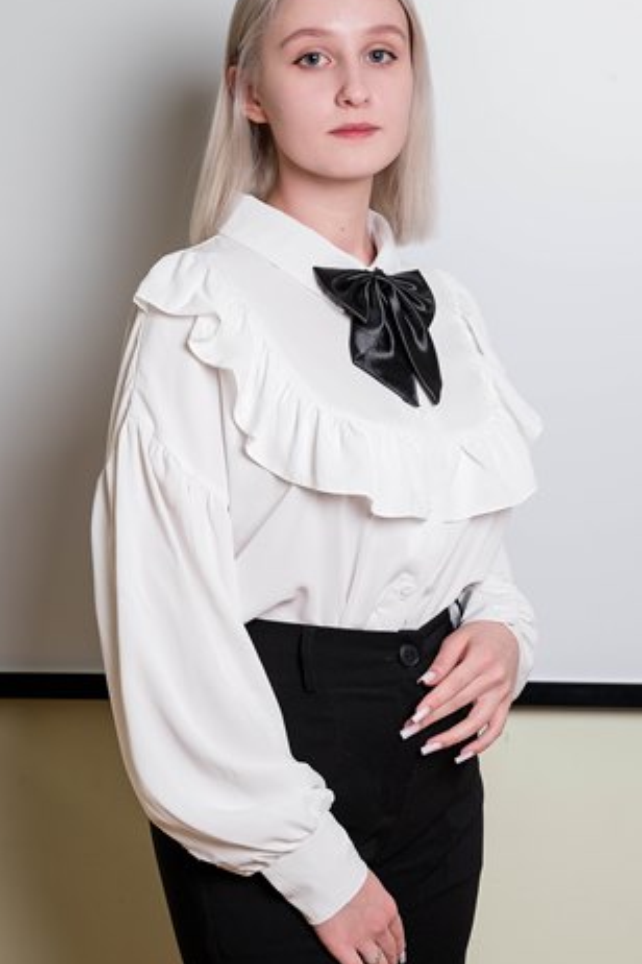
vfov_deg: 21.0
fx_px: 2595
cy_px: 503
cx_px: 328
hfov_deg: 14.1
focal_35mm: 97
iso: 160
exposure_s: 1/160
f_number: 5
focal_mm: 70
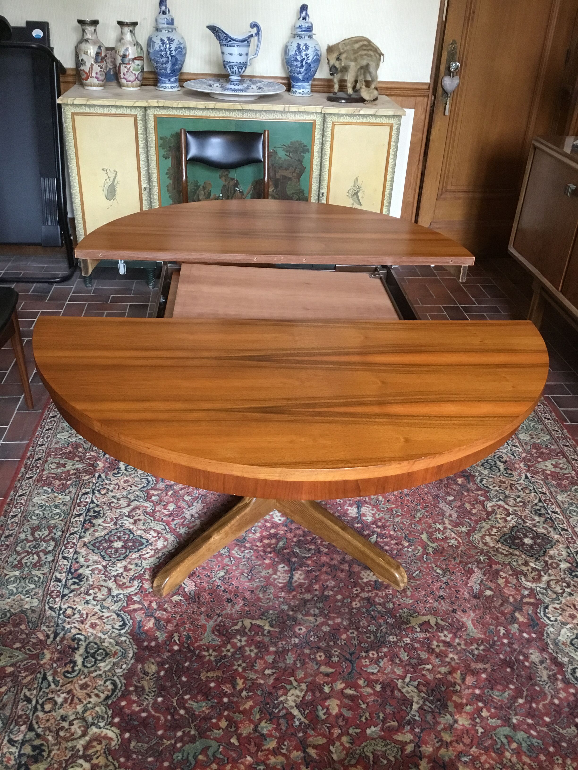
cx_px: 289
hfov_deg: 45.4
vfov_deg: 58.4
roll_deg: -2.2
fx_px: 690
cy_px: 385
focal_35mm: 31
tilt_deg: -30.6
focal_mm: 3.3
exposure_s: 1/33
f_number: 2.4
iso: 200
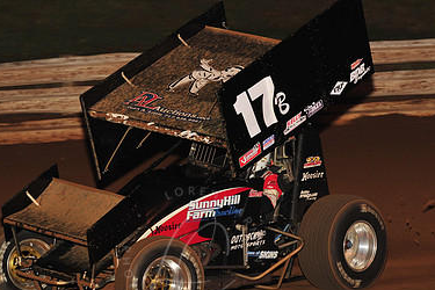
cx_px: 191
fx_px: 2706
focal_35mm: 224
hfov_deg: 9.2
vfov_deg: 6.1
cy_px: 150
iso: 1000
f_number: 7.1
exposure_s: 1/320
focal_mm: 145
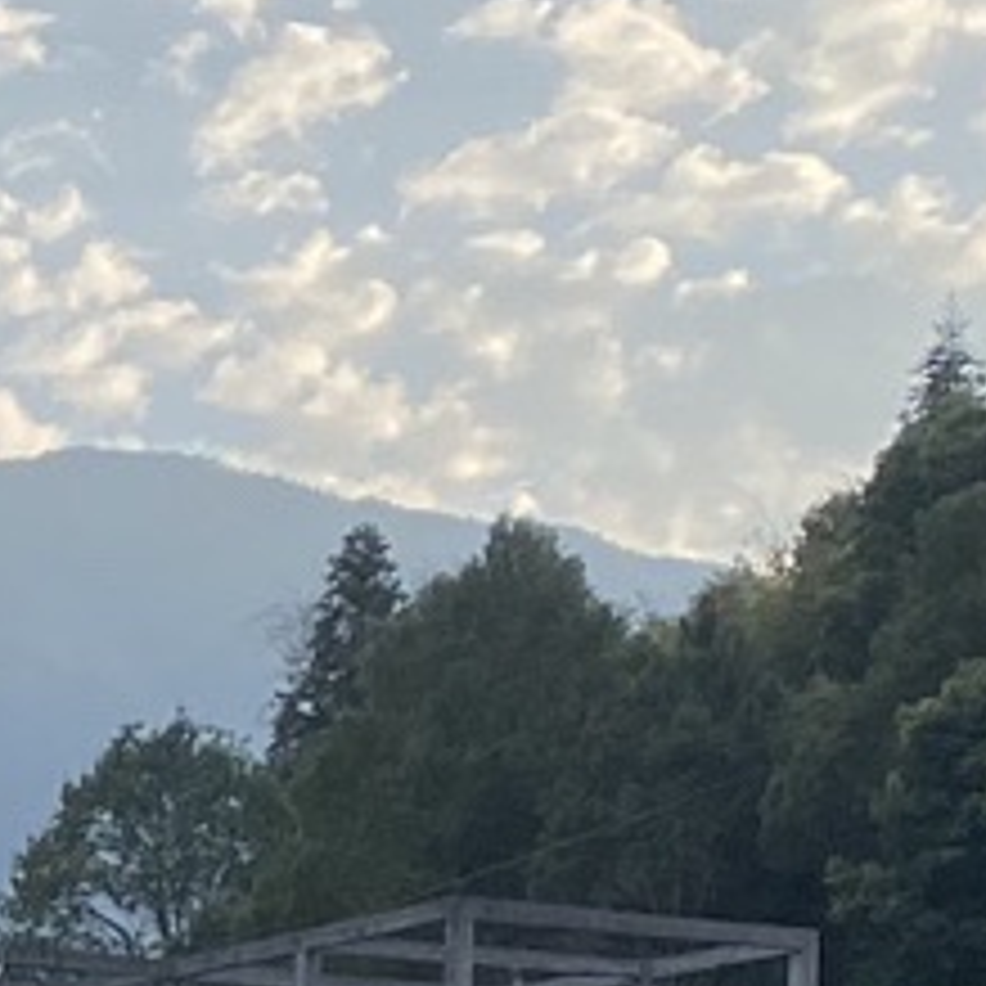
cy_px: 2053
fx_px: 6767
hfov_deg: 7.8
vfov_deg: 7.9
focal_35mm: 210
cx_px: -1252
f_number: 1.8
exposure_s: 1/1082
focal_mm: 4.25
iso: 32
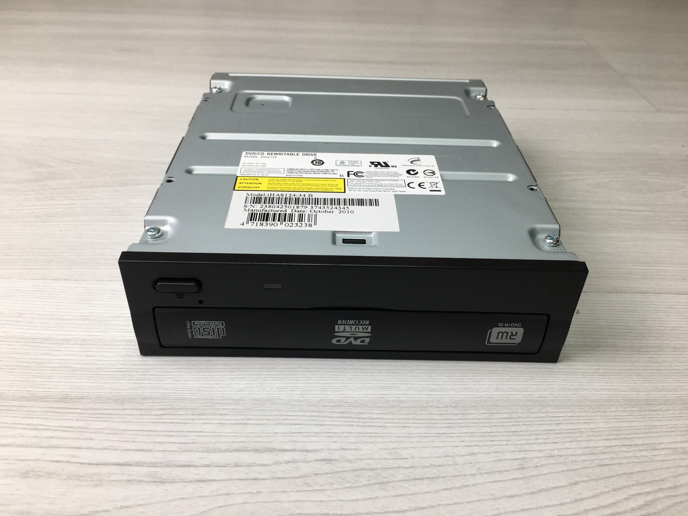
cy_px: 258
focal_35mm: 29
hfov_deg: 61.7
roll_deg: -0.3
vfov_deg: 48.2
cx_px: 344
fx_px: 576
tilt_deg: -35.6
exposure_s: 1/100
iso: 40
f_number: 2.2
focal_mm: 4.15
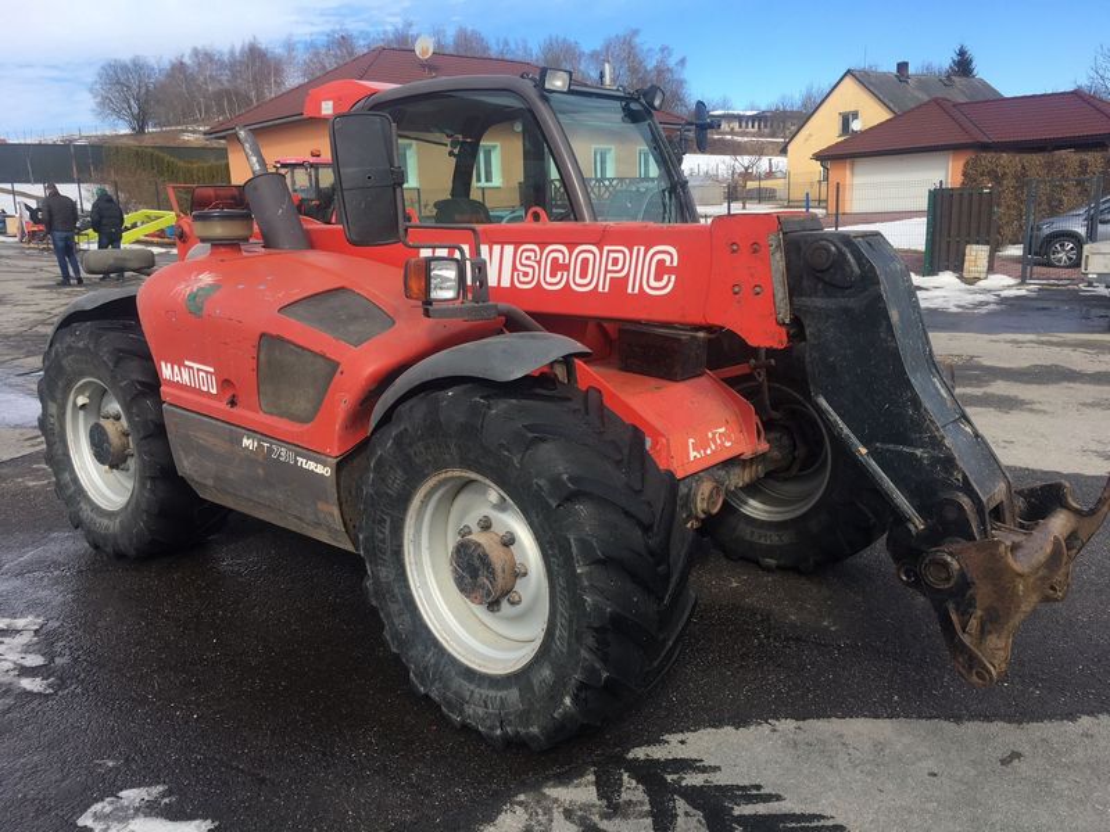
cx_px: 555
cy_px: 416
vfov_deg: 48.2
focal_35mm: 29
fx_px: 930
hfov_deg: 61.7
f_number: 2.2
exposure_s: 1/836
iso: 25
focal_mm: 4.15
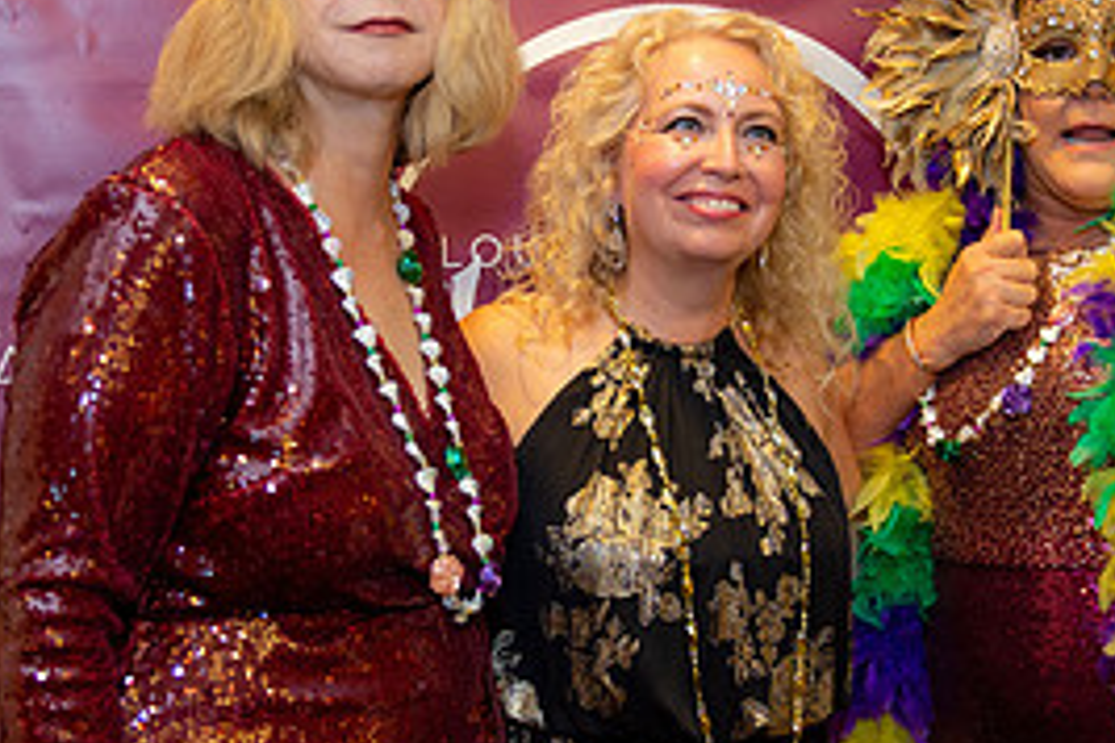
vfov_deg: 21.5
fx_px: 1951
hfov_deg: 31.9
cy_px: 438
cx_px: 614
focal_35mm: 63
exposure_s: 1/125
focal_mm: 29
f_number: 2.8
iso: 1250
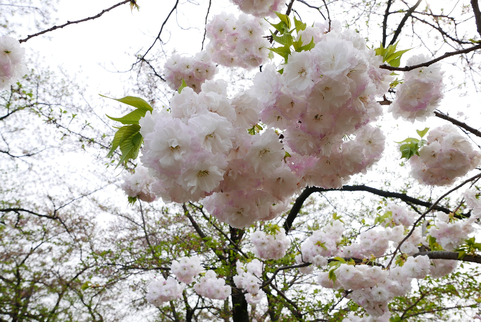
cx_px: 240
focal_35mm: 24
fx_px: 321
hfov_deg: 73.7
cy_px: 161
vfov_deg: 53.2
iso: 200
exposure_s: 1/320
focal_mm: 10.9
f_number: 5.6
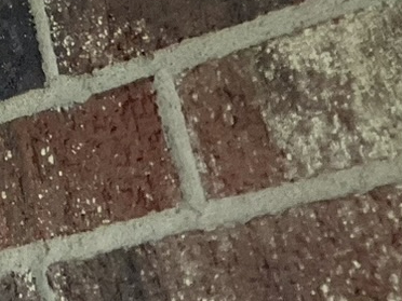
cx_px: -675
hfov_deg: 10.8
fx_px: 1661
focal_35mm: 143
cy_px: -344
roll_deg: +0.8
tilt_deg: +28.8
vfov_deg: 9.5
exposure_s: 1/1698
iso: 50
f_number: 1.5
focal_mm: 5.7
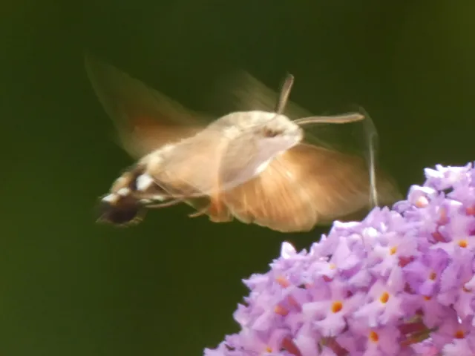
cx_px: 238
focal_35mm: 855
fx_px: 11732
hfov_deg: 2.3
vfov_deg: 1.7
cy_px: 178
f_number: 5.6
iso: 320
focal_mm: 153.1
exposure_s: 1/125
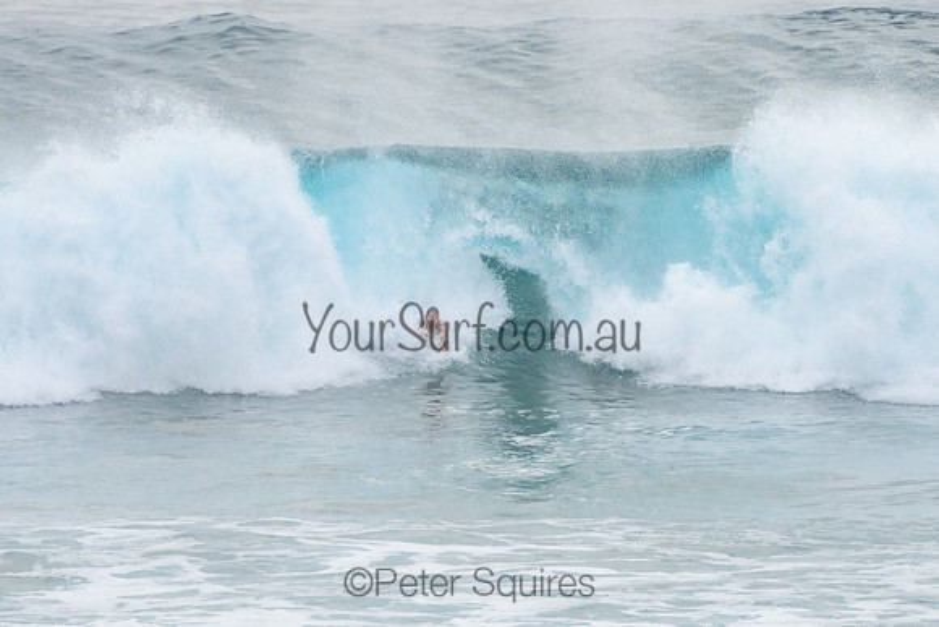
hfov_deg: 3.8
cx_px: 551
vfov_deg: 2.5
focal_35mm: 549
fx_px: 14334
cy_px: 309
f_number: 5.6
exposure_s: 1/1250
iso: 500
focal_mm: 400
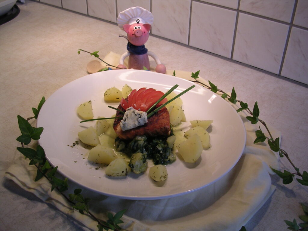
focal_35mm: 38
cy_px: 116
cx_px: 154
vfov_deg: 37.7
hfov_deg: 49.0
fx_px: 338
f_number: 2.8
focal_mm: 5.8
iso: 100
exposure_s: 1/63.4
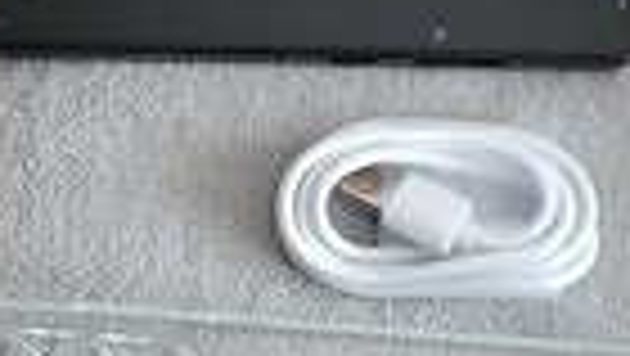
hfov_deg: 26.2
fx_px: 1354
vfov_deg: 14.2
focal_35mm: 81
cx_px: 261
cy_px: -135
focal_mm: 5.4
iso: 800
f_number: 1.8
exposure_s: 1/50.3
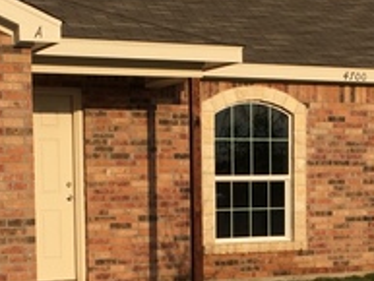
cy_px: 269
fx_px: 1081
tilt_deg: -5.1
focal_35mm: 100
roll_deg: +1.4
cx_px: 290
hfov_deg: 19.5
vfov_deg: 14.6
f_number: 2.2
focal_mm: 4.15
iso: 32
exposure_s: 1/2564
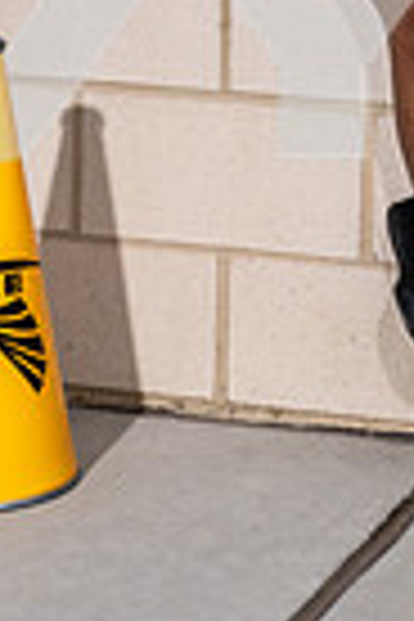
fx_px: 3088
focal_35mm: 179
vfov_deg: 11.1
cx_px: 441
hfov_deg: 7.6
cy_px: -292
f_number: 7.1
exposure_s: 1/320
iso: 100
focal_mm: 55
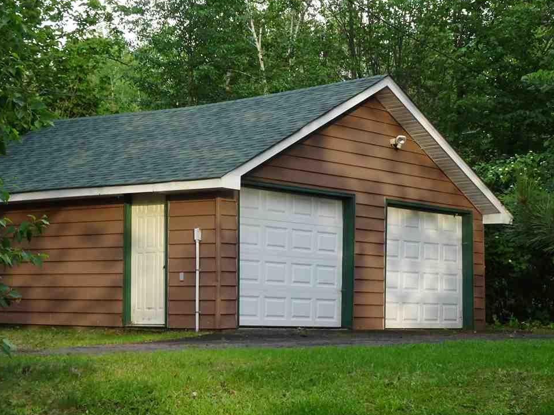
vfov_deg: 19.6
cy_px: 186
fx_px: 1200
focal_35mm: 75
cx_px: 207
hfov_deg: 25.9
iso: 160
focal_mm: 9.52
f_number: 4.5
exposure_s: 1/60
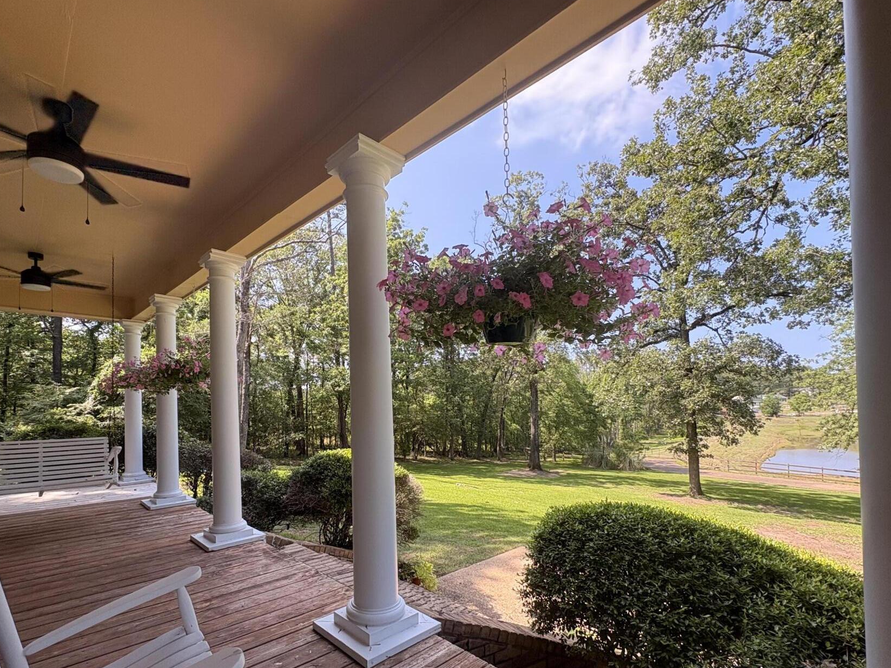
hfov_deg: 90.9
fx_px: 438
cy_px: 389
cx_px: 420
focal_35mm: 17
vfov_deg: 74.2
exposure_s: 1/456
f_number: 2.2
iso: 64
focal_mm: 2.22
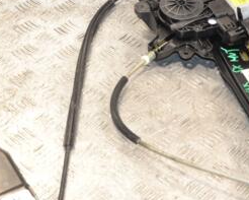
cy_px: 96
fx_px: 708
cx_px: 95
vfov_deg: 16.0
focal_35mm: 96
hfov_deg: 19.9
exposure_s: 1/200
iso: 800
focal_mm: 28
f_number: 5
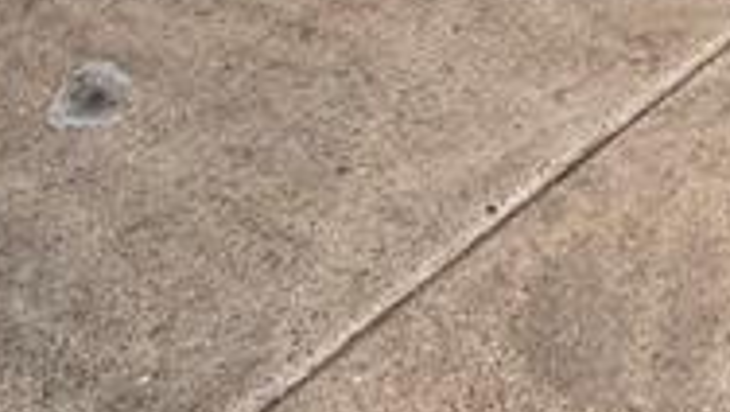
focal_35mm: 83
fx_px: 1608
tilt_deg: -5.7
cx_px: 567
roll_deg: +2.8
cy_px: -991
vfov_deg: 9.5
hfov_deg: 25.2
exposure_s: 1/607
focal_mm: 2.22
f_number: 2.2
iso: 50
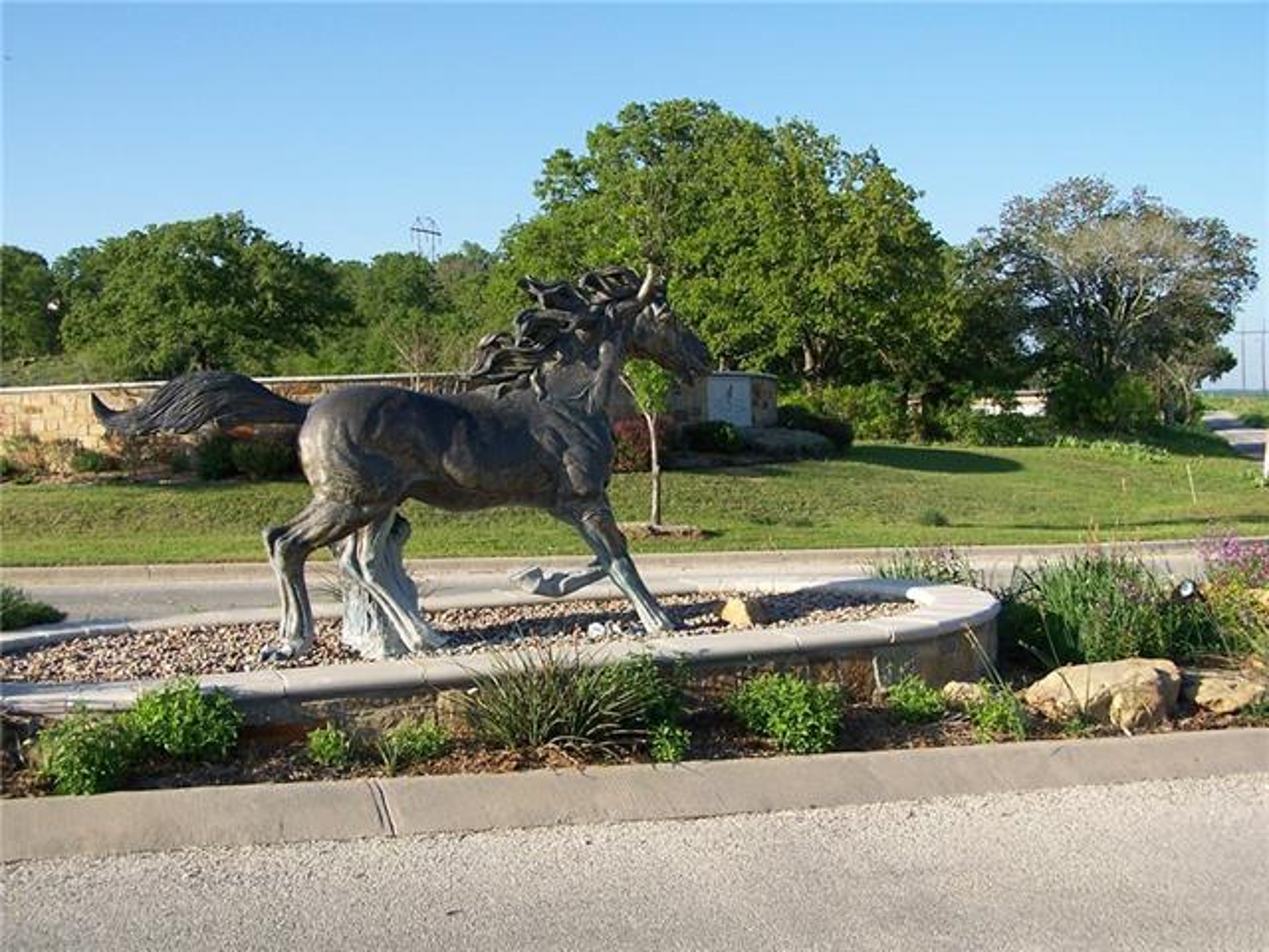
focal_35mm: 40
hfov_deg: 46.8
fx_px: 1466
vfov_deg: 36.0
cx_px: 634
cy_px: 476
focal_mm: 6.7
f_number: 4
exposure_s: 1/350
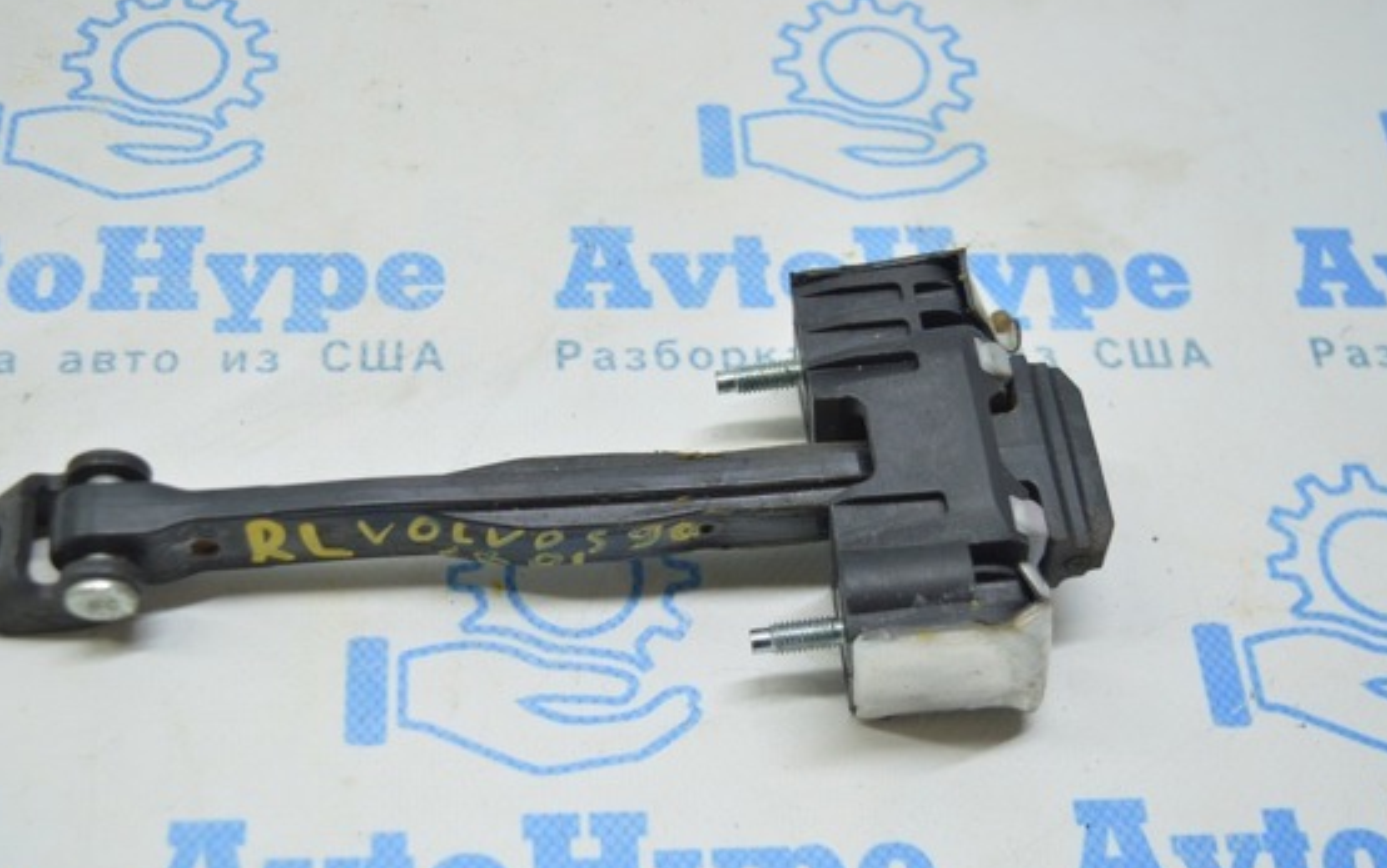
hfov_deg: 42.0
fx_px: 1800
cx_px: 598
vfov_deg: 27.1
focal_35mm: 48
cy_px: 517
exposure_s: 1/40
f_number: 4
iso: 400
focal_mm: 27
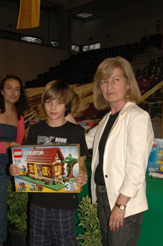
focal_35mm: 52
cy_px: 168
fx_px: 354
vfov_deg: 37.7
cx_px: 58
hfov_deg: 25.9
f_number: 7.1
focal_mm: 22
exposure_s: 1/250
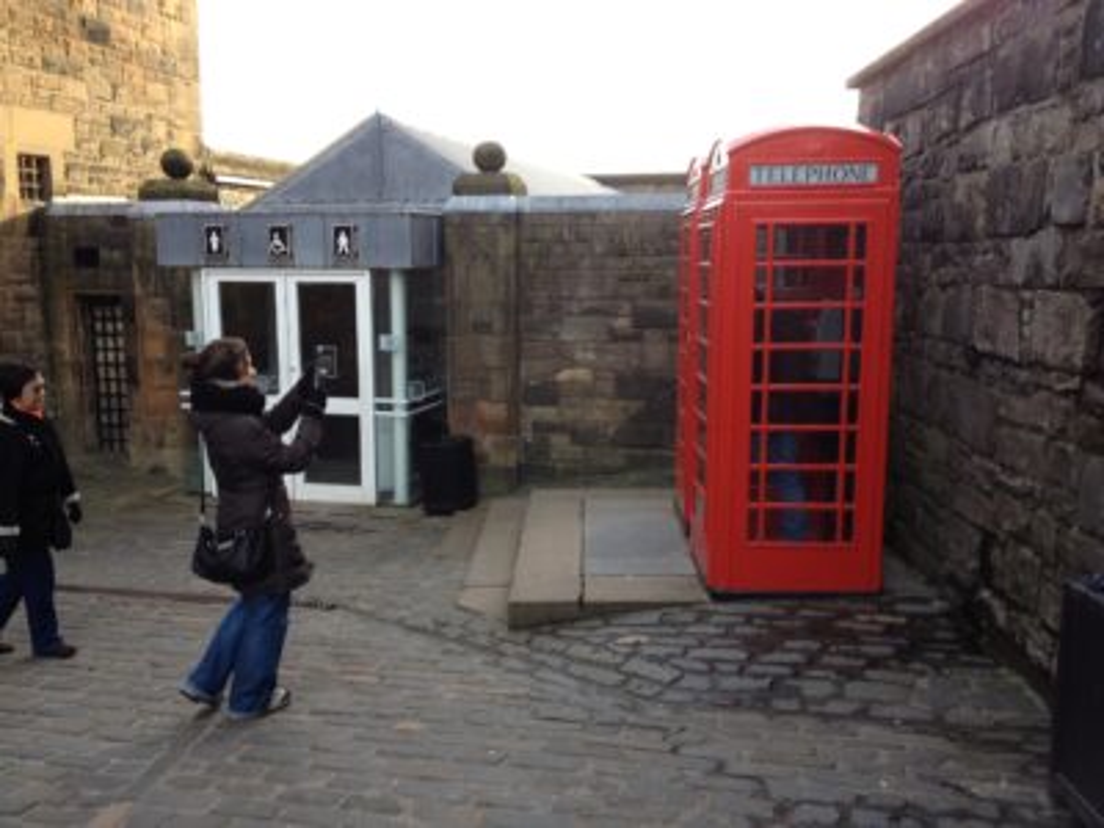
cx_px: 552
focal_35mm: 35
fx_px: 1116
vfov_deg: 40.7
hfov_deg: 52.6
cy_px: 414
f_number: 2.4
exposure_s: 1/133
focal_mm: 4.28
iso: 50
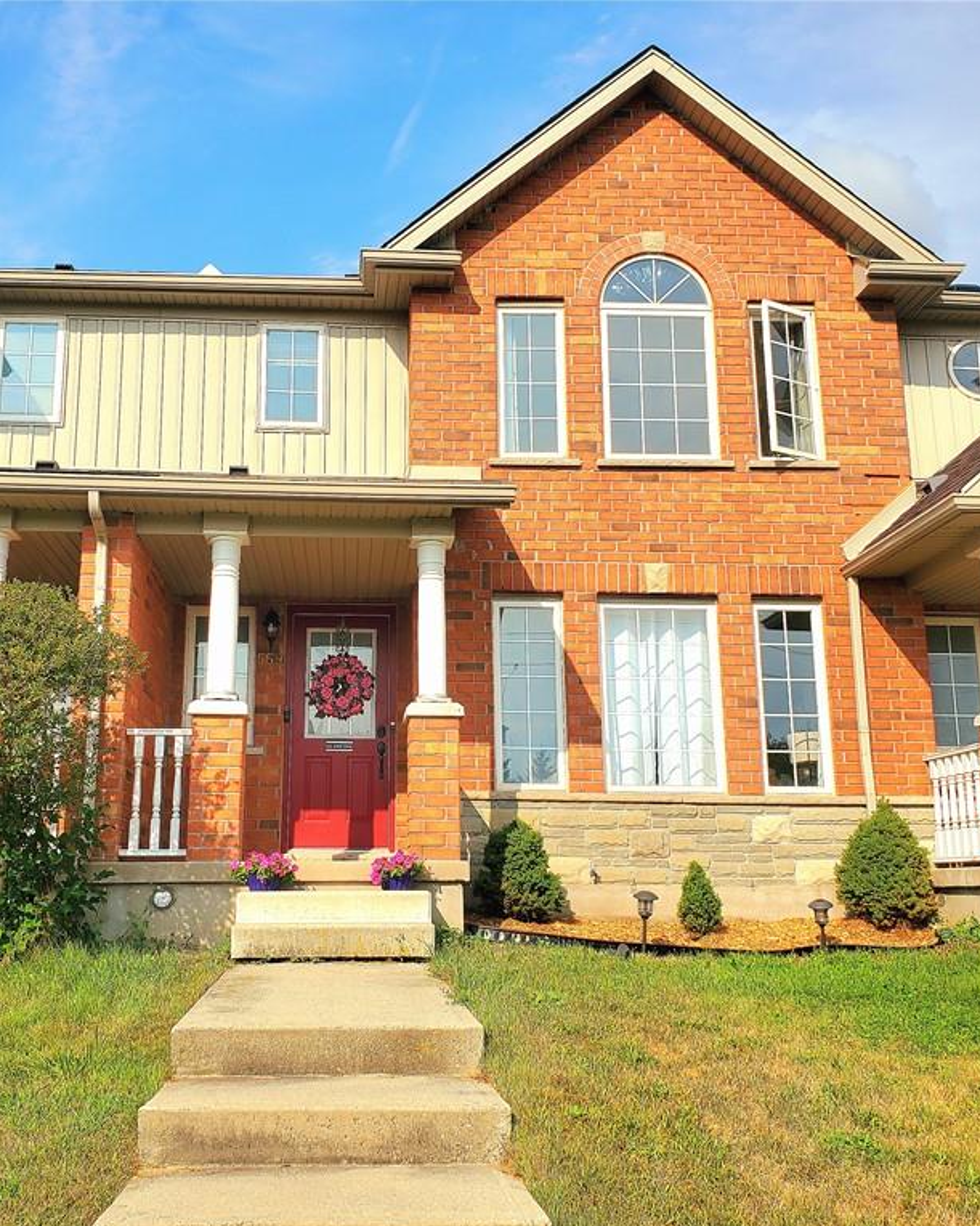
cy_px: 615
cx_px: 409
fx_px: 1233
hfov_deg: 43.2
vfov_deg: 52.8
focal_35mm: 34
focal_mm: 4.3
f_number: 2.4
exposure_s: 1/2500
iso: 50
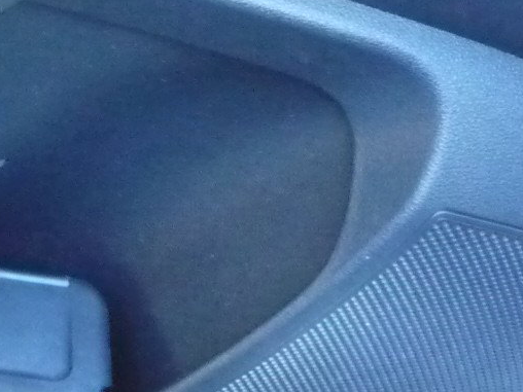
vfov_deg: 11.9
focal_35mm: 121
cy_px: -126
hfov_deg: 15.0
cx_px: -275
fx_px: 1828
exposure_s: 1/15
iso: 800
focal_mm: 5.2
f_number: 3.3
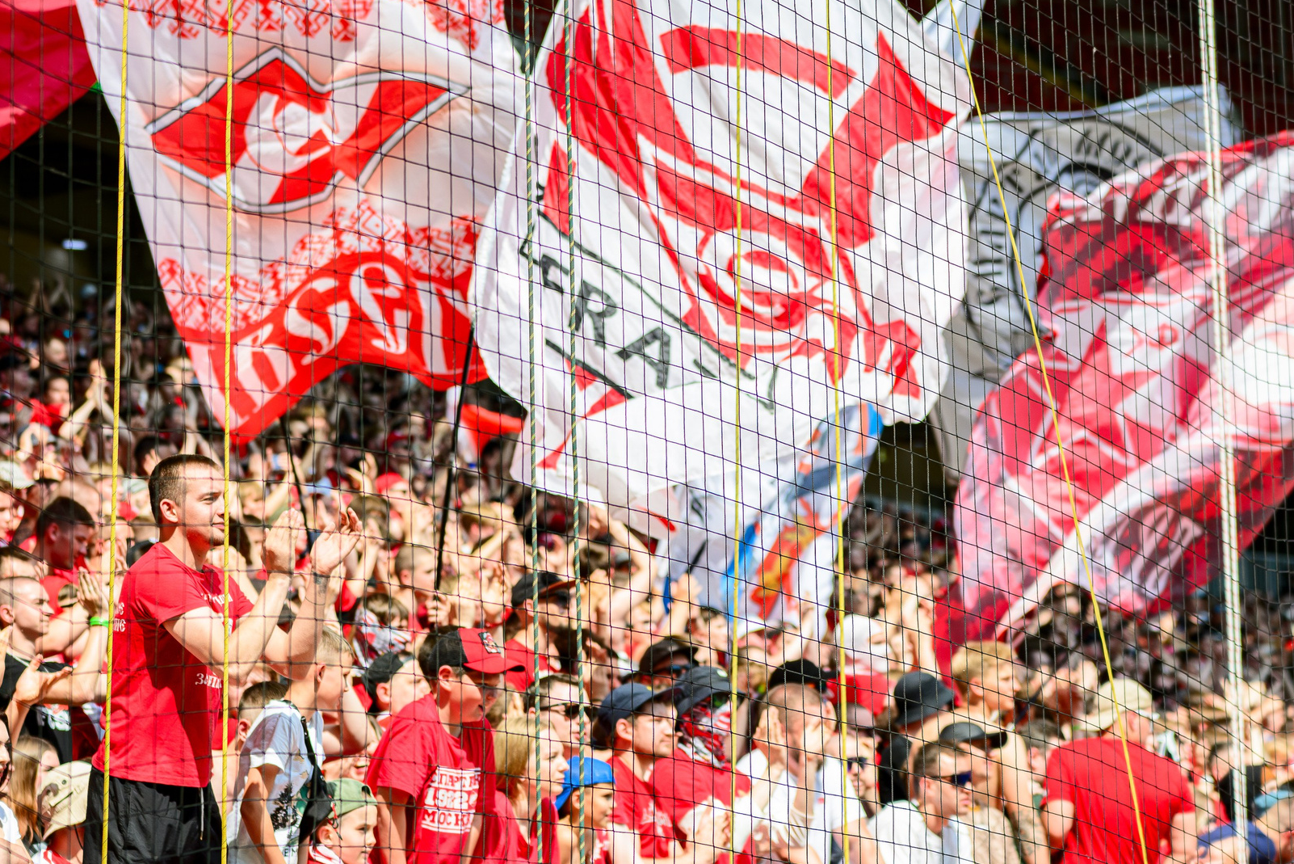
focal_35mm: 131
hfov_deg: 15.6
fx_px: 4710
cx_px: 564
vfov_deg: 10.4
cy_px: 177
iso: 640
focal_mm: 82
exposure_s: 1/4000
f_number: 3.5
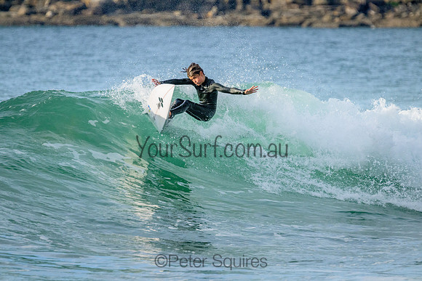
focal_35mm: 630
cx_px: 211
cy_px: 140
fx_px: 7386
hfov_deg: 3.3
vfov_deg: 2.2
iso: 4000
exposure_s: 1/1250
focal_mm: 630
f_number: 11
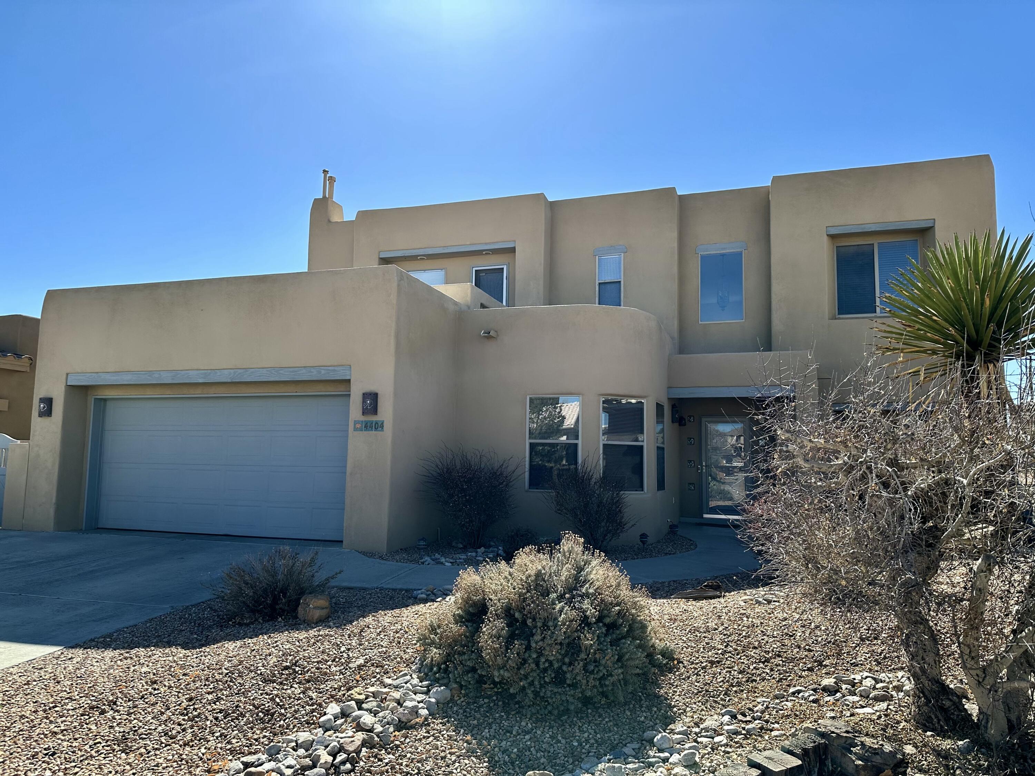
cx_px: 518
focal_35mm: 24
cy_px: 388
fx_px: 718
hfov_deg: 71.6
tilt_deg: +5.6
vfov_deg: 56.8
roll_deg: -0.8
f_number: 1.78
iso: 80
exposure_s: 1/3058
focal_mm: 6.86
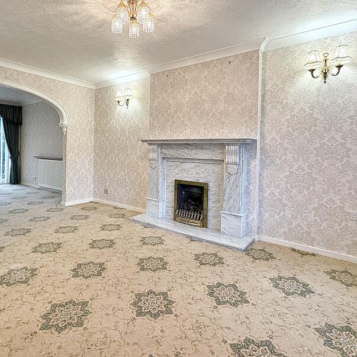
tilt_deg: -0.6
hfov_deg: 71.1
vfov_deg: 71.7
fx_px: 245
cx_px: 137
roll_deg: -0.8
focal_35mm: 21
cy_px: 150
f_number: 2.2
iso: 200
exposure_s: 1/100
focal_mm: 2.22
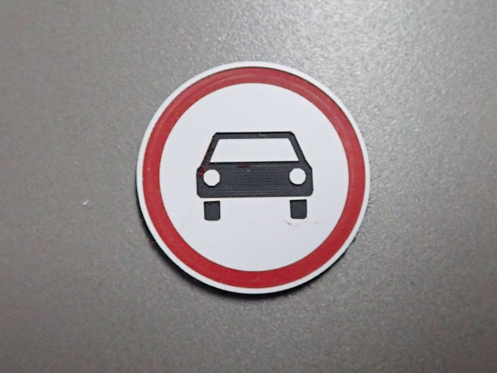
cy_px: 186
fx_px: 431
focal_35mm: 30
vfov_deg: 46.8
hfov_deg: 60.0
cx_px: 248
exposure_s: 1/160
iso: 640
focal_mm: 5.5
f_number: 2.3
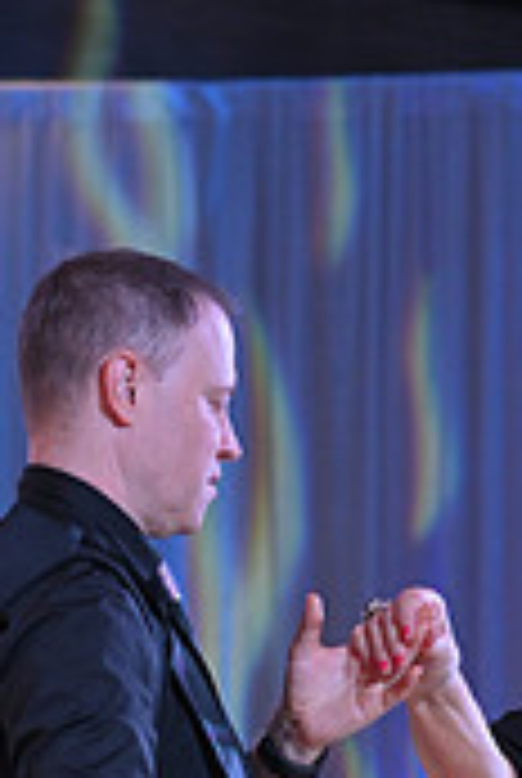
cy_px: 1268
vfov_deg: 7.0
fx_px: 6239
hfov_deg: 4.8
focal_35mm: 288
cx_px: 610
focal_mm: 86
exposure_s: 1/250
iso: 1600
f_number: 5
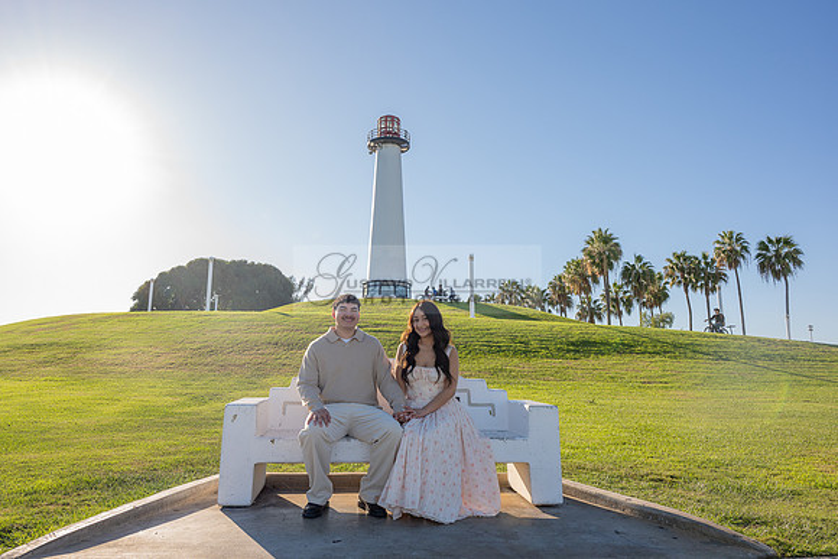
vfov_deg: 49.7
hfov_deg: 69.5
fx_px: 603
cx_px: 392
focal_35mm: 26
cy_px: 257
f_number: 9
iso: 200
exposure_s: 1/200
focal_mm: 24
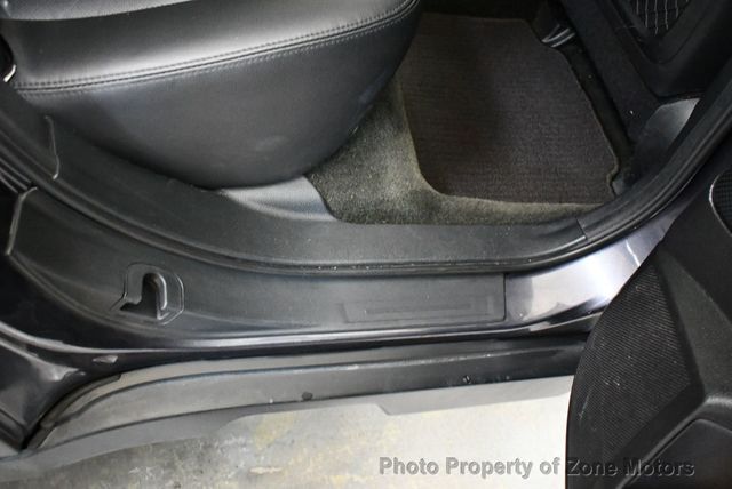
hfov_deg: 53.1
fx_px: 733
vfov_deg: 36.9
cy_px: 244
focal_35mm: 36
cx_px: 366
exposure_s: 1/60
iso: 6400
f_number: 3.5
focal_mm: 18
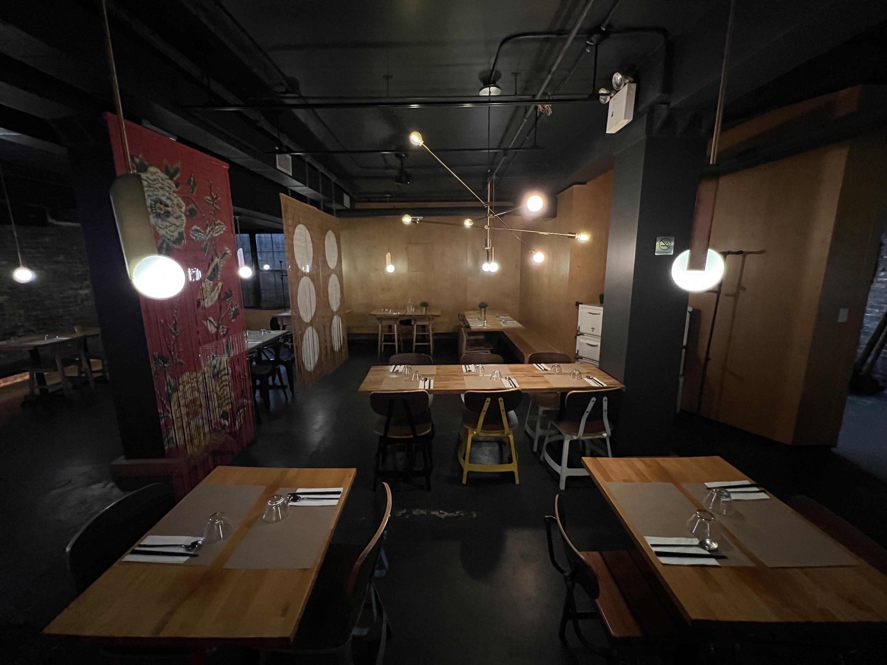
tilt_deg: -11.4
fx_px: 333
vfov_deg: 89.9
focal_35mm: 13
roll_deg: +1.0
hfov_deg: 106.2
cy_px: 332
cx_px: 444
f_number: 1.8
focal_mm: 1.57
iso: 1250
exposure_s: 1/30
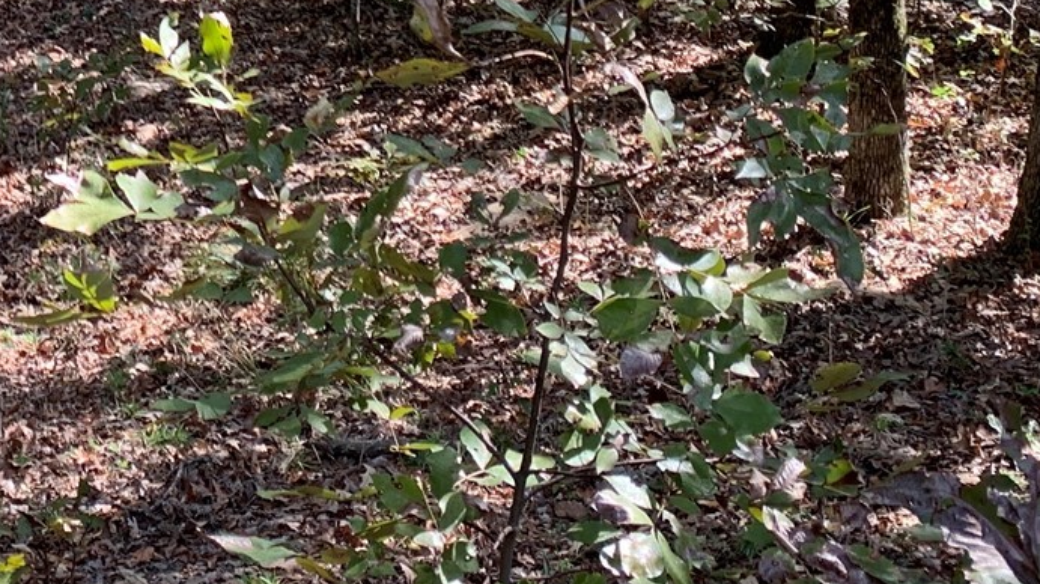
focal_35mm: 84
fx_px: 2315
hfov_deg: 23.8
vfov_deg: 13.3
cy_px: -361
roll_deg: +0.0
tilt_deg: -5.5
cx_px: -84
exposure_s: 1/122
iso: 25
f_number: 1.8
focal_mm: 4.25
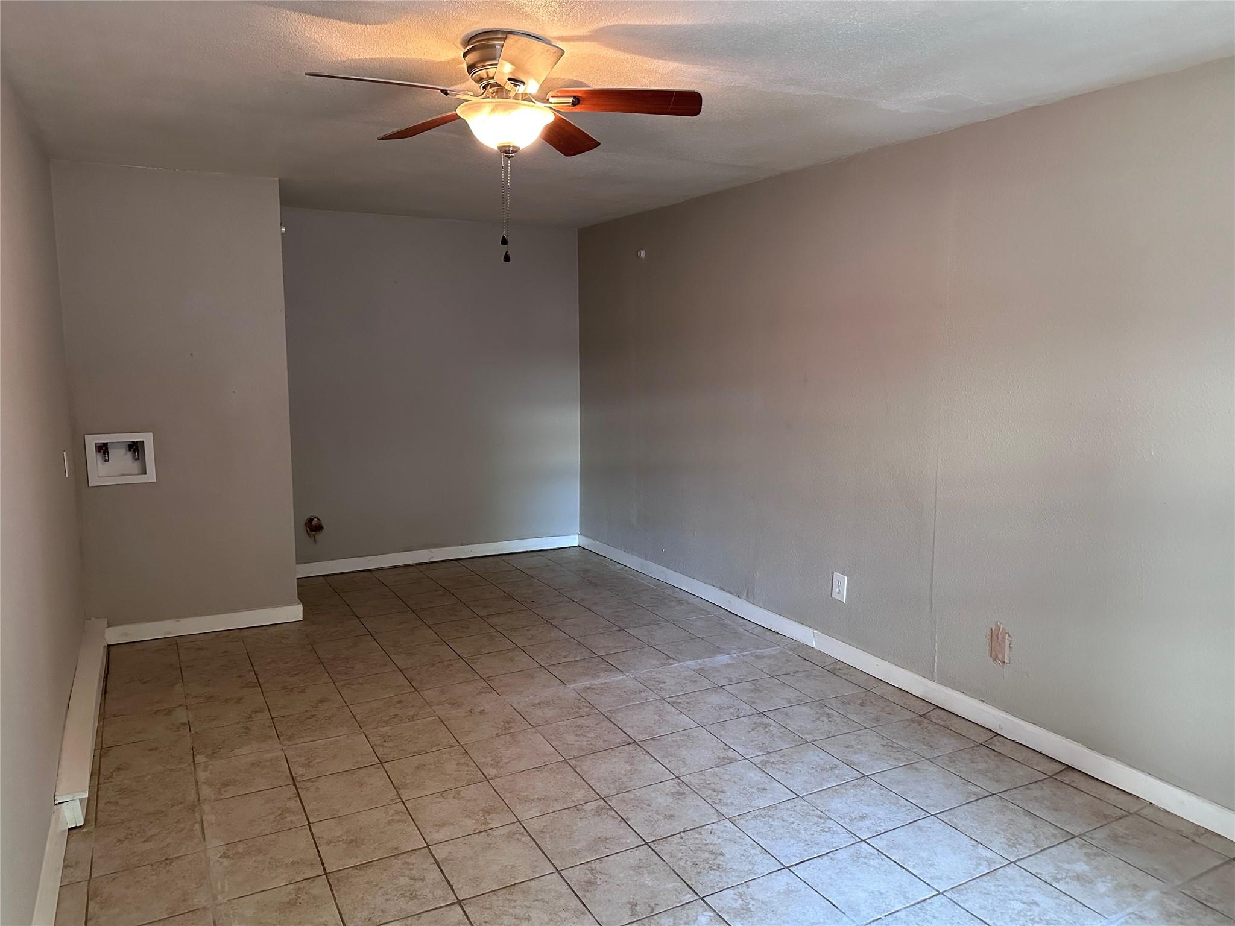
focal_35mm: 24
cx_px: 618
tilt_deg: -8.0
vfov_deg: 56.8
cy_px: 463
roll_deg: -0.1
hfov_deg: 71.6
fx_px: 856
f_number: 1.78
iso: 640
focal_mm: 6.86
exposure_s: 1/60
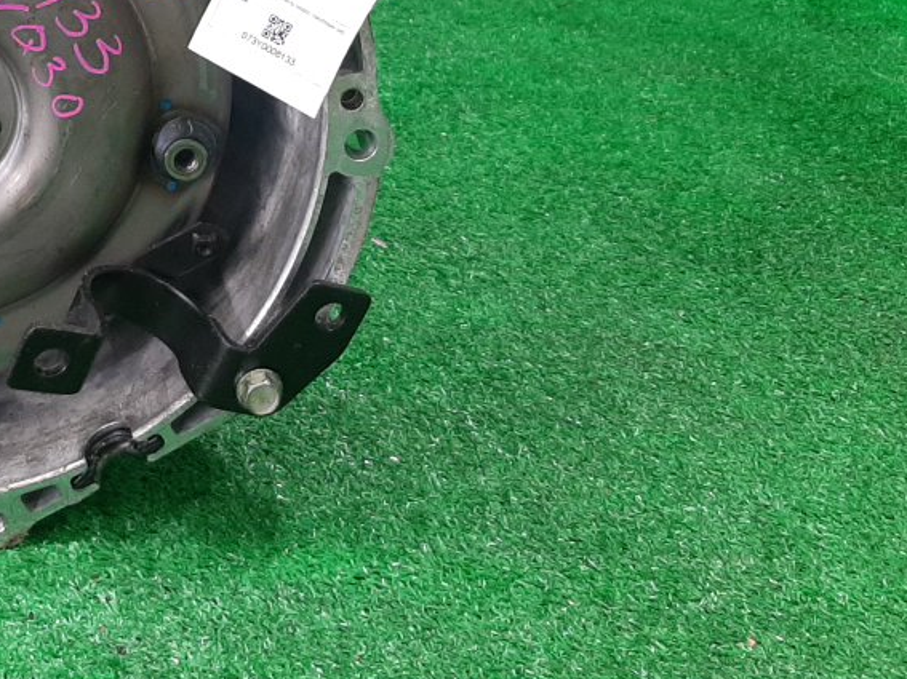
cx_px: 120
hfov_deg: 28.4
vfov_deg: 21.9
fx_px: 1729
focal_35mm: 66
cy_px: 102
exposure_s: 1/50
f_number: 1.7
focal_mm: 3.93
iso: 115
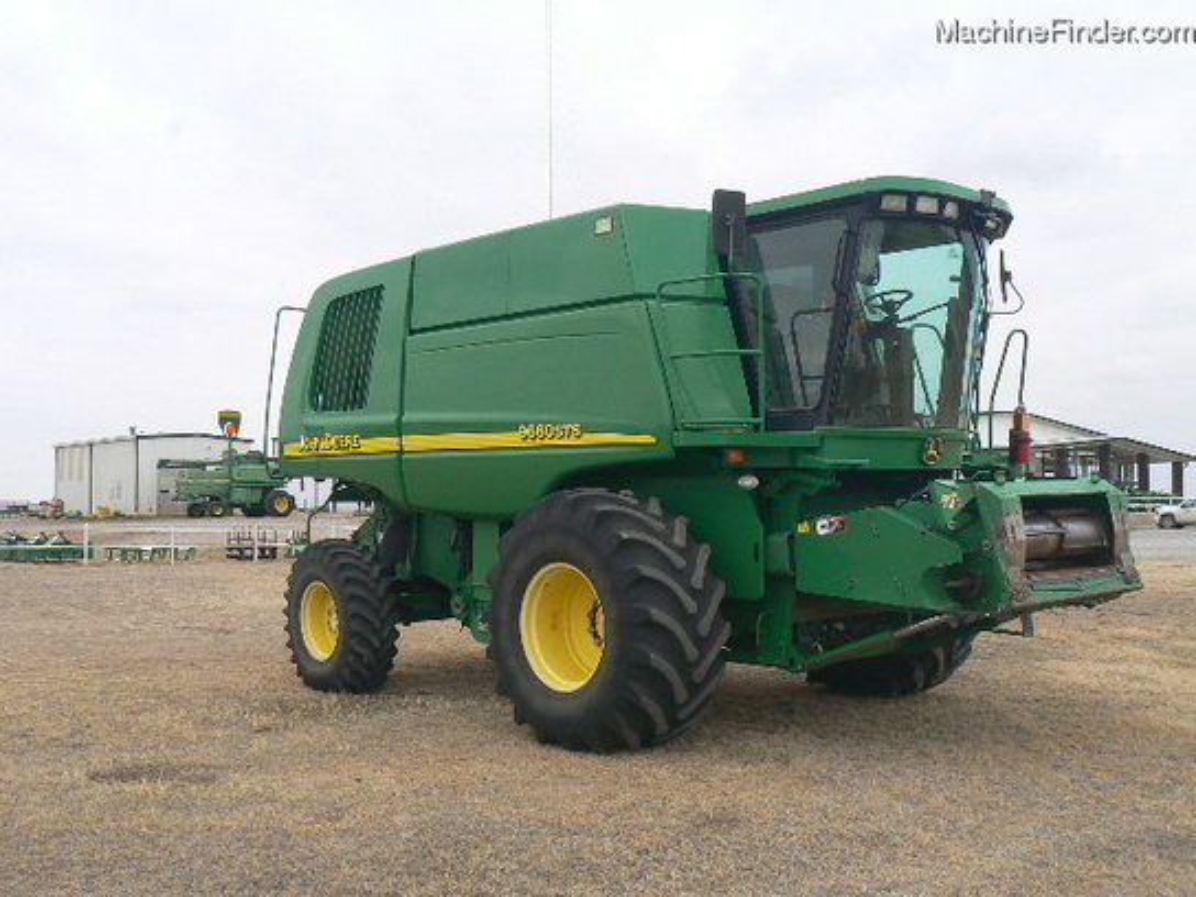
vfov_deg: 39.7
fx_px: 1244
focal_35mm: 36
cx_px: 598
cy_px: 448
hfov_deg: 51.4
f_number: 5.6
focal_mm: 6
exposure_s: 1/125
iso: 80
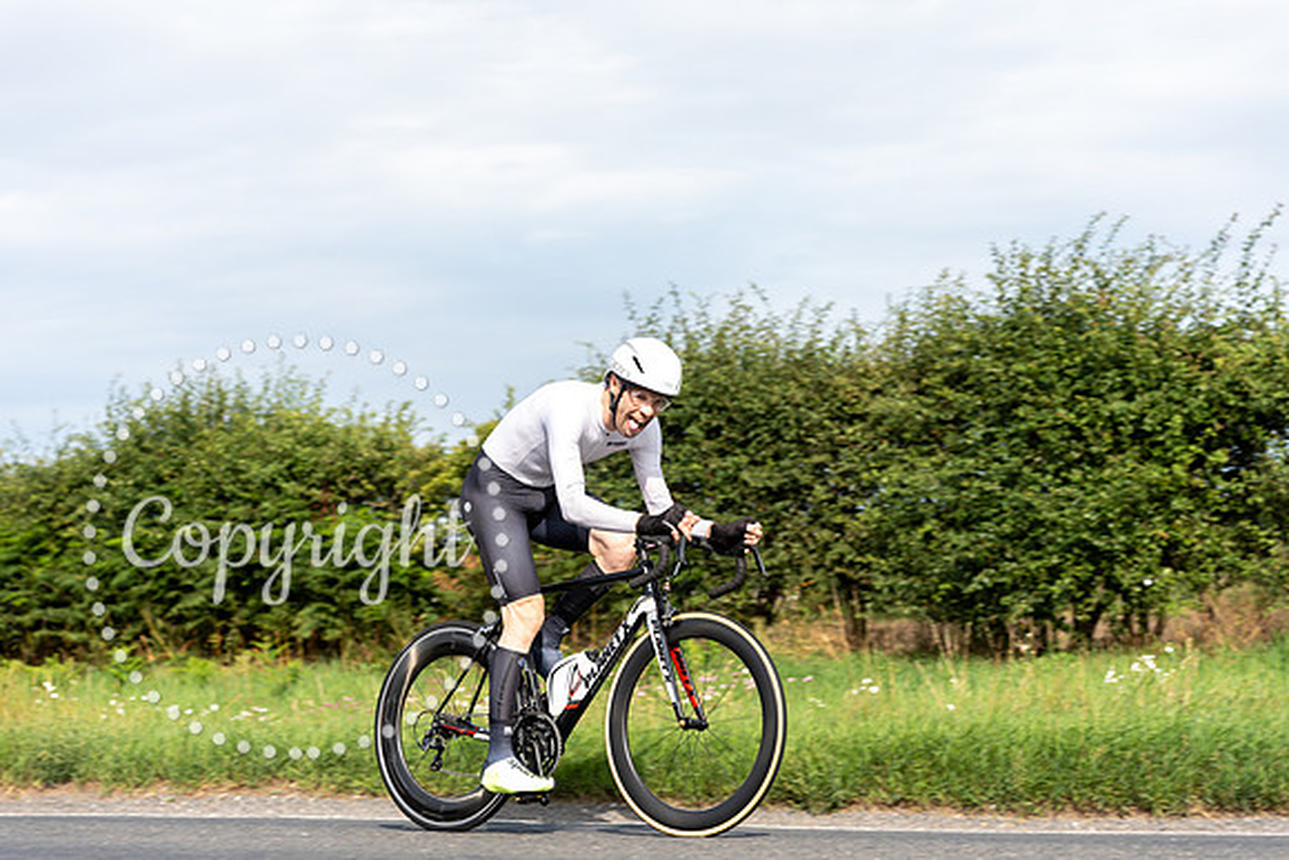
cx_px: 644
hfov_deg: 25.7
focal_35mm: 79
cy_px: 430
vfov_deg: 17.3
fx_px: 2829
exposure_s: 1/640
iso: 125
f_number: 4
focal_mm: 74
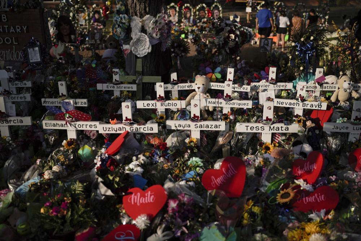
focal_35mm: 35
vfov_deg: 37.9
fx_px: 351
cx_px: 180
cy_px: 120
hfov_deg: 54.4
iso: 100
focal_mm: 35
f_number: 1.6
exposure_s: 1/32000
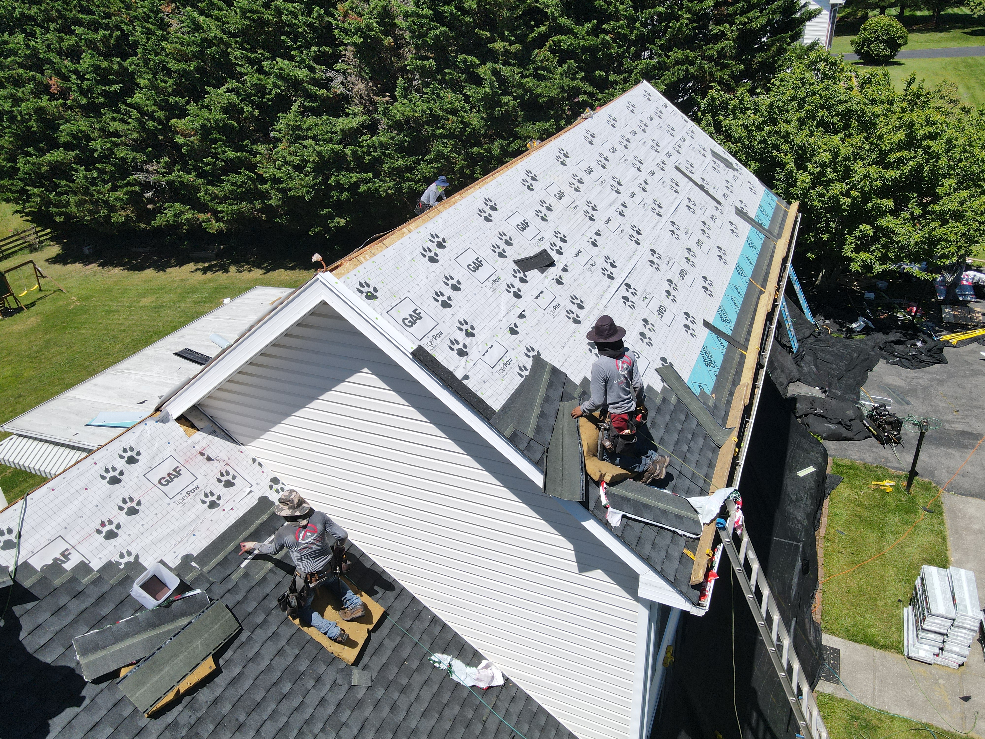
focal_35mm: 24
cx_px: 492
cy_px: 370
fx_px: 683
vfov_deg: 56.8
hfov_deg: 71.6
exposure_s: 1/1000
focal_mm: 4.5
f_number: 2.8
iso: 100
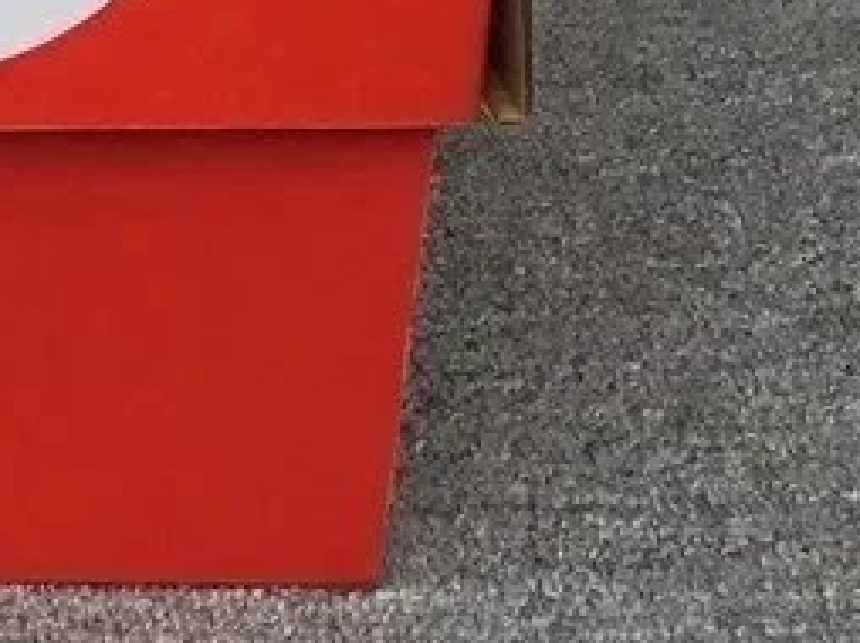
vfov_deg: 12.7
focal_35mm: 110
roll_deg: -0.9
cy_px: -364
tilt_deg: -18.5
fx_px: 2730
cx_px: -413
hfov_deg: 16.4
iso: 25
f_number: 2.4
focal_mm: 3.3
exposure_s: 1/436
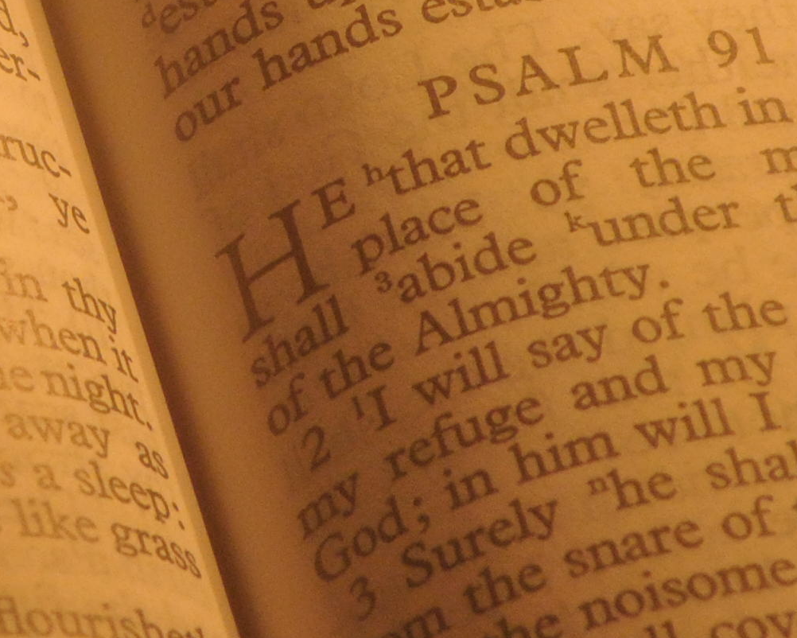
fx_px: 18634
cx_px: -168
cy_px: 80
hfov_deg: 2.4
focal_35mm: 790
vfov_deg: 2.0
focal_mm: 145
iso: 450
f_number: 11
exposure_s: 3
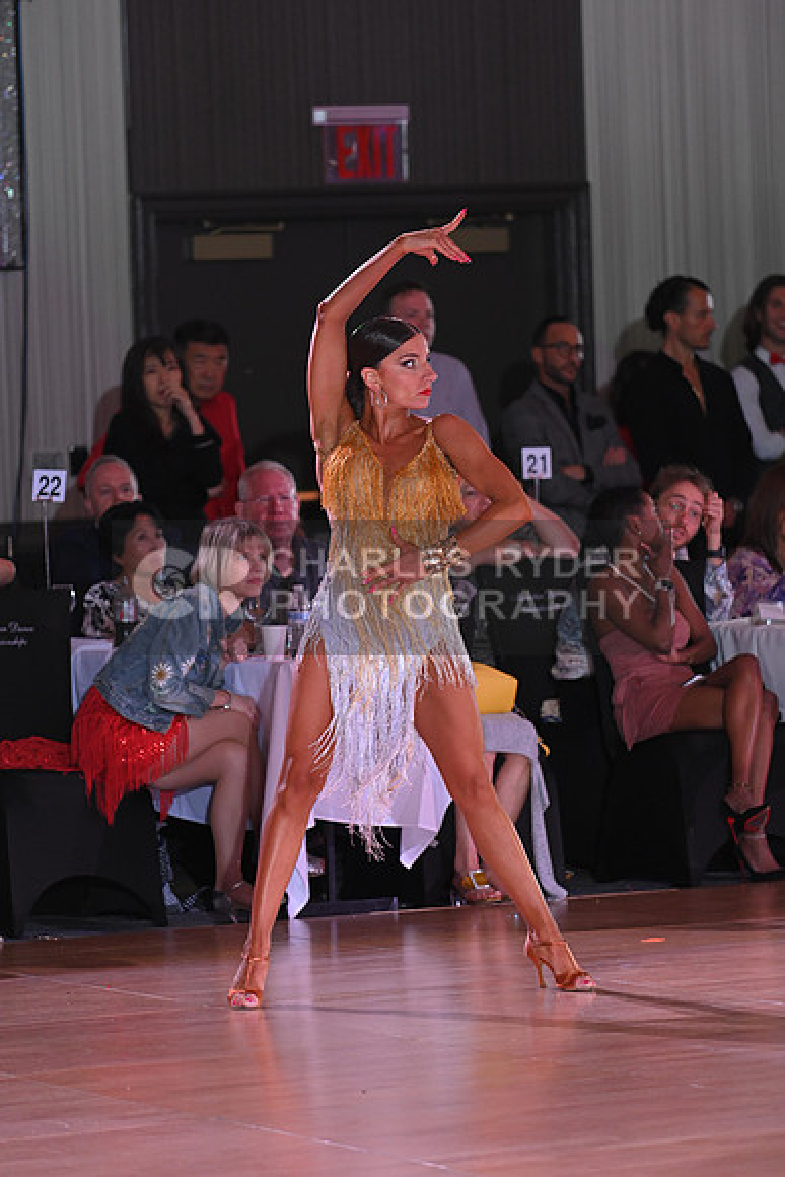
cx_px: 392
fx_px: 6210
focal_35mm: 190
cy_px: 588
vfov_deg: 10.8
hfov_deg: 7.2
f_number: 4.5
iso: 1600
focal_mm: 190
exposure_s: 1/200
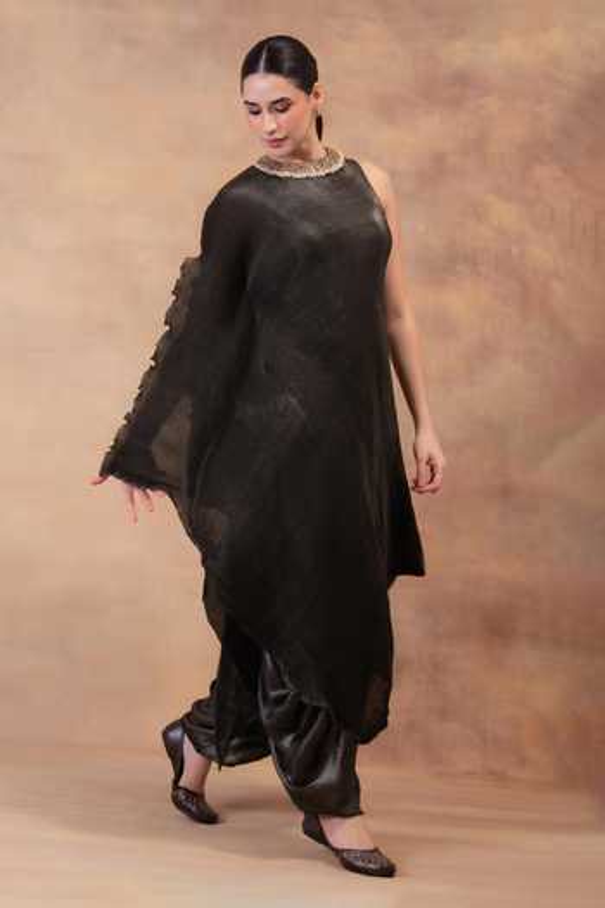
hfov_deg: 16.1
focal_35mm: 85
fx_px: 2143
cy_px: 454
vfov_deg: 23.9
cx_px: 302
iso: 250
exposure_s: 1/125
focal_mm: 85
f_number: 9
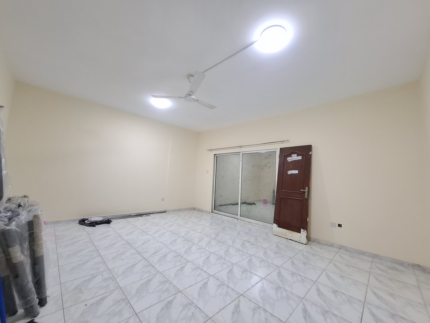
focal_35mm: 13
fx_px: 161
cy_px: 162
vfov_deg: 89.9
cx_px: 215
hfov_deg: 106.2
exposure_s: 1/50
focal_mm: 1.74
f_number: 2.2
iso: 200
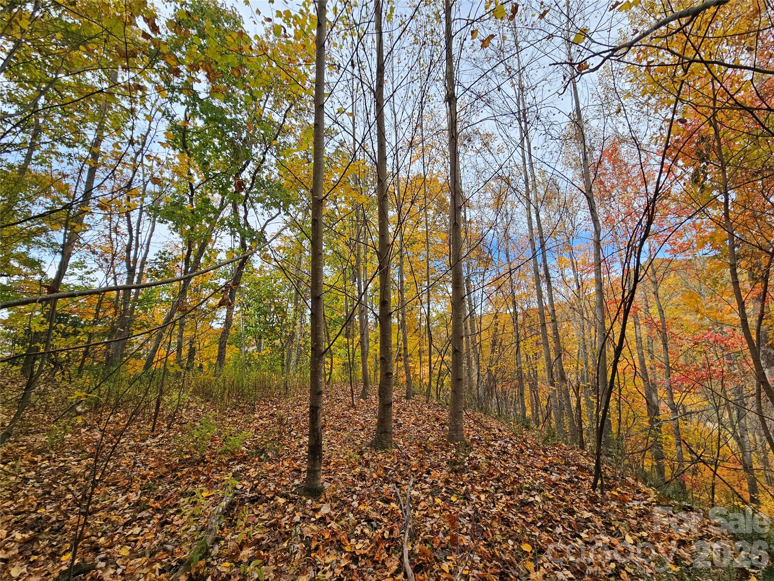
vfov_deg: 89.9
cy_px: 290
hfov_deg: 106.2
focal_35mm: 13
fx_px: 291
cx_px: 387
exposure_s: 1/677
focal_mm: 2.2
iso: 50
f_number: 2.2
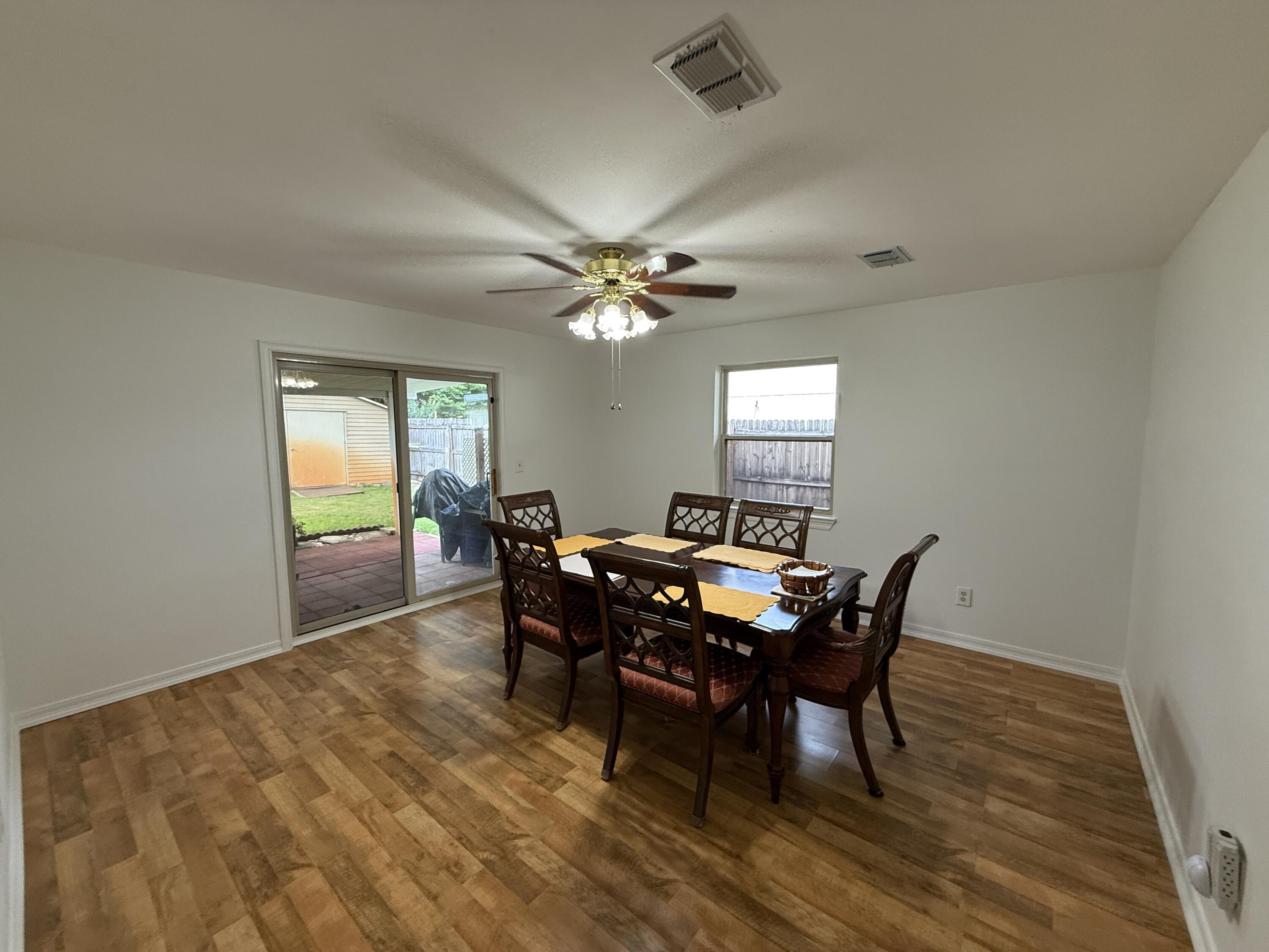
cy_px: 476
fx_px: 513
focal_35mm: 14
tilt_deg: -6.9
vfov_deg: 85.7
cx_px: 634
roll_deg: -0.1
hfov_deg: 102.1
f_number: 2.2
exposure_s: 1/60
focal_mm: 2.22
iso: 160
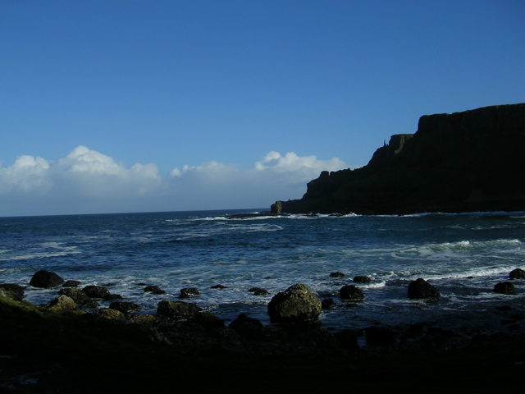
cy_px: 197
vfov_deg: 37.7
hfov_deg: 49.0
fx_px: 576
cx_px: 262
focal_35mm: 38
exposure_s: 1/1500
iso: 50
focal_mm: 5.8
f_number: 2.8
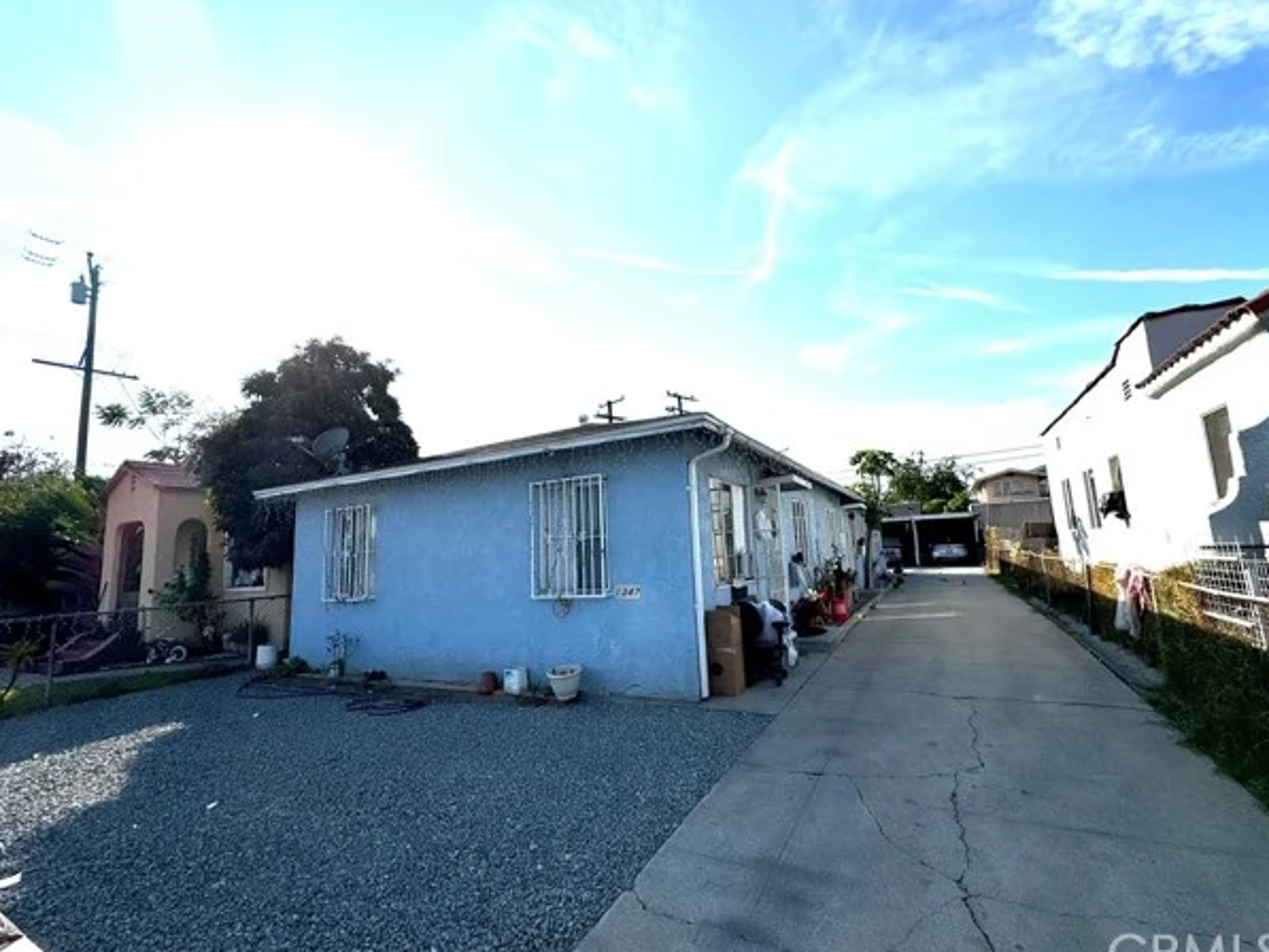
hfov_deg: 98.1
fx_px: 550
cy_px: 474
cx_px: 661
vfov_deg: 81.8
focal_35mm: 15
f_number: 2.2
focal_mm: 2.22
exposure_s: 1/3906
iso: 50
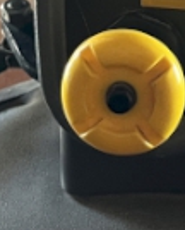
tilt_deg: -18.1
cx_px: 183
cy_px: -218
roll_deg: -2.9
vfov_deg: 11.5
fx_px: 1029
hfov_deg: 10.2
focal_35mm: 151
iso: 200
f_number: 1.6
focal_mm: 5.1
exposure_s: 1/60
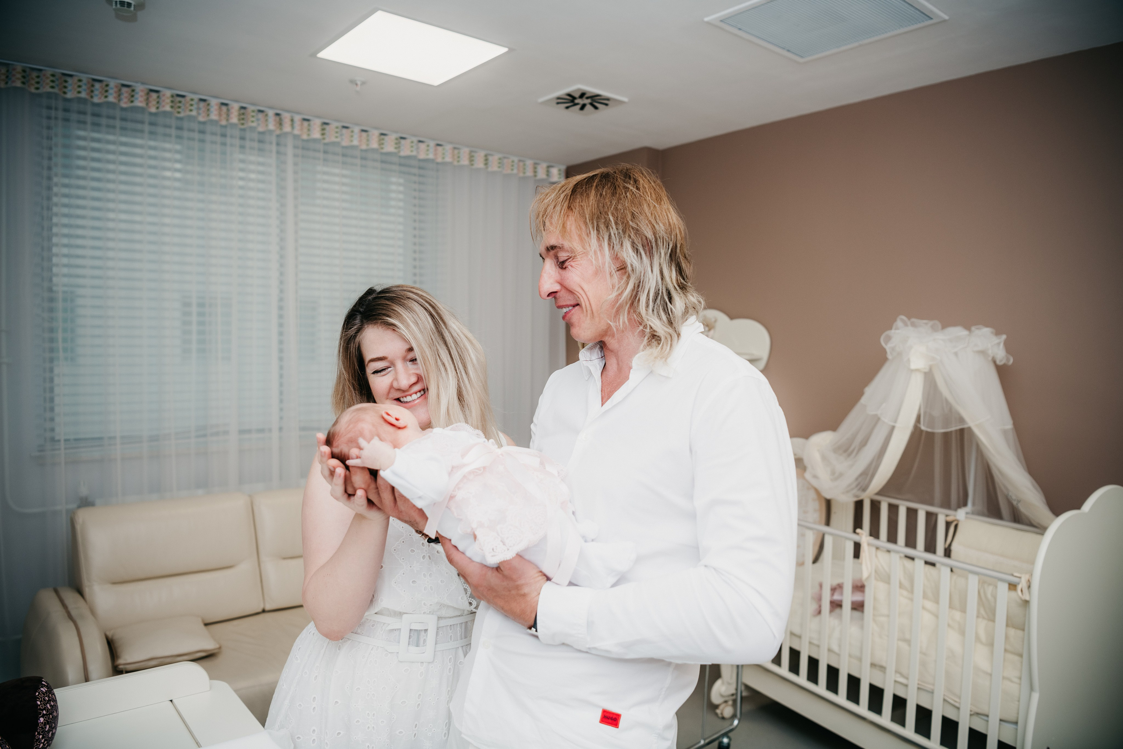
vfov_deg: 53.1
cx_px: 562
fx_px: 749
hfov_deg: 73.7
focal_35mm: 24
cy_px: 374
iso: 100
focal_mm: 24
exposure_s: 1/160
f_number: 3.2
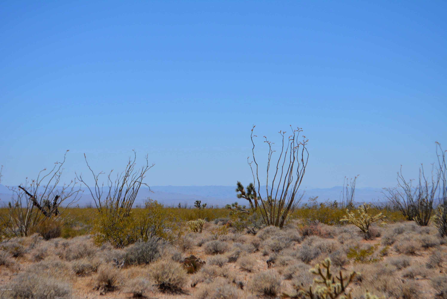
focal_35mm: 82
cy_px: 150
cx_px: 224
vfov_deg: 16.6
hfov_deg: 24.6
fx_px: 1025
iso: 400
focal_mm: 55
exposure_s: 1/2000
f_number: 8
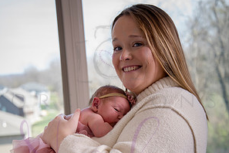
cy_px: 128
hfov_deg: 21.7
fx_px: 598
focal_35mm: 94
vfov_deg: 14.4
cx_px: 114
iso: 500
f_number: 5.6
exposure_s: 1/250
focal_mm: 62
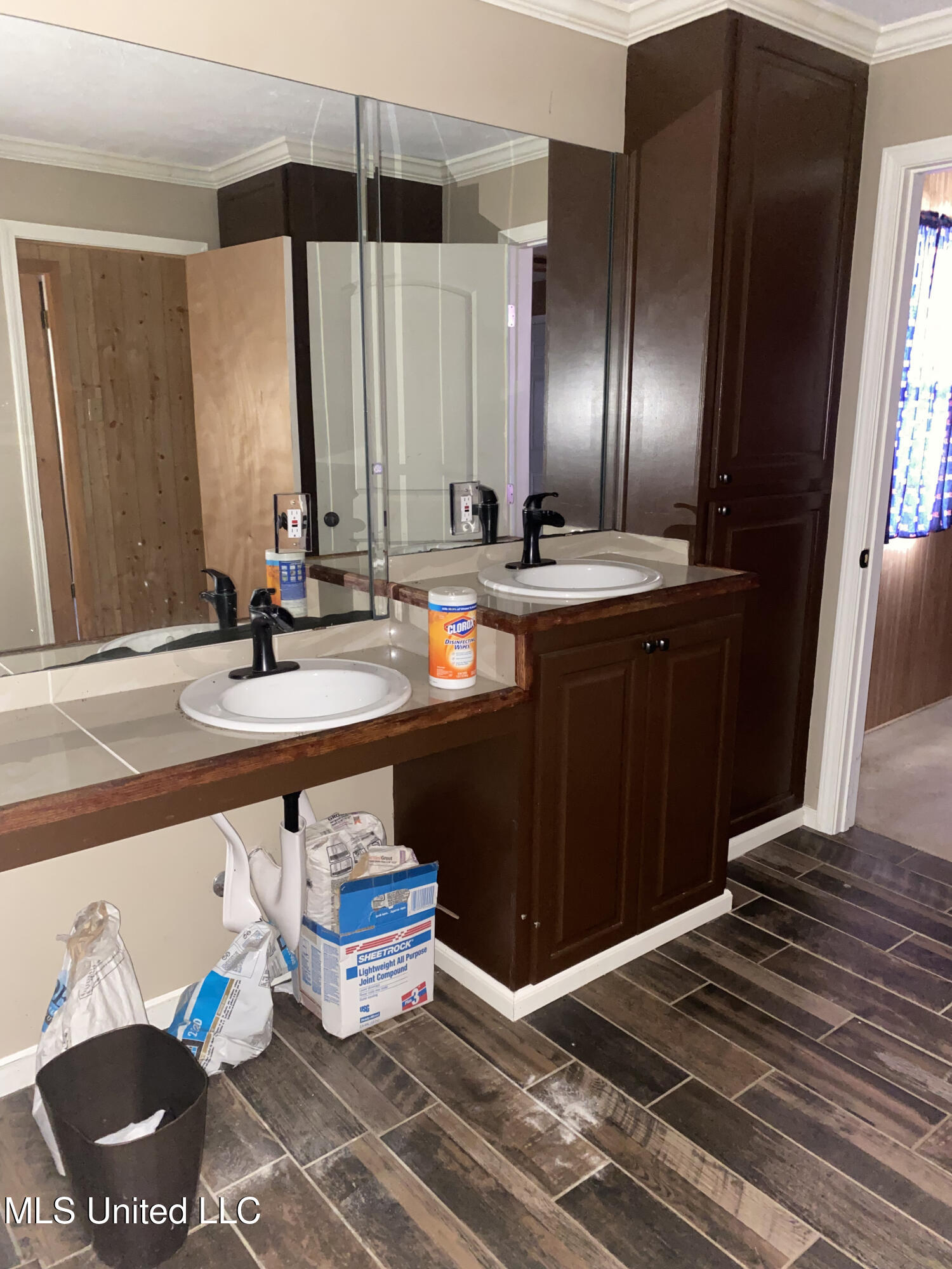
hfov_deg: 53.1
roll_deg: -0.7
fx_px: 953
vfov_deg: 67.3
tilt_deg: -11.5
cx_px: 476
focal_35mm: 26
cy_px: 634
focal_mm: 4.25
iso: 250
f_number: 1.8
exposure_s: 1/4
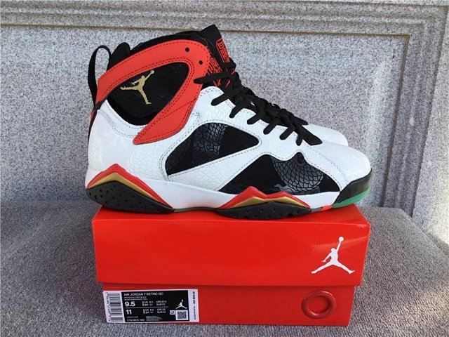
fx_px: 402
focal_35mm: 31
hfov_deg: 58.4
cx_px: 224
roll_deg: -1.2
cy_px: 168
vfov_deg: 45.4
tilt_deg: -17.6
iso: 25
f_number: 2.4
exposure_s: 1/394
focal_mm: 3.3
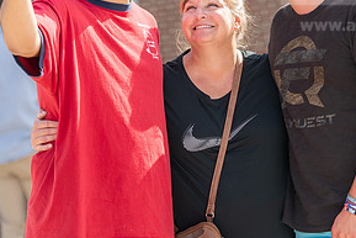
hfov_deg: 9.3
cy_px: 51
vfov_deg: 6.2
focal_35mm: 221
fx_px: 2186
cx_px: 244
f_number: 3.5
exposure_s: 1/320
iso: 100
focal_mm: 110
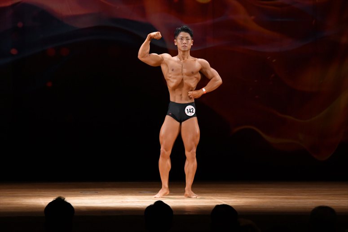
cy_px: 116
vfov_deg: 6.3
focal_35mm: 217
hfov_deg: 9.5
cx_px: 174
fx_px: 2097
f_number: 5.6
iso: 3200
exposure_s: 1/400
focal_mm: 145
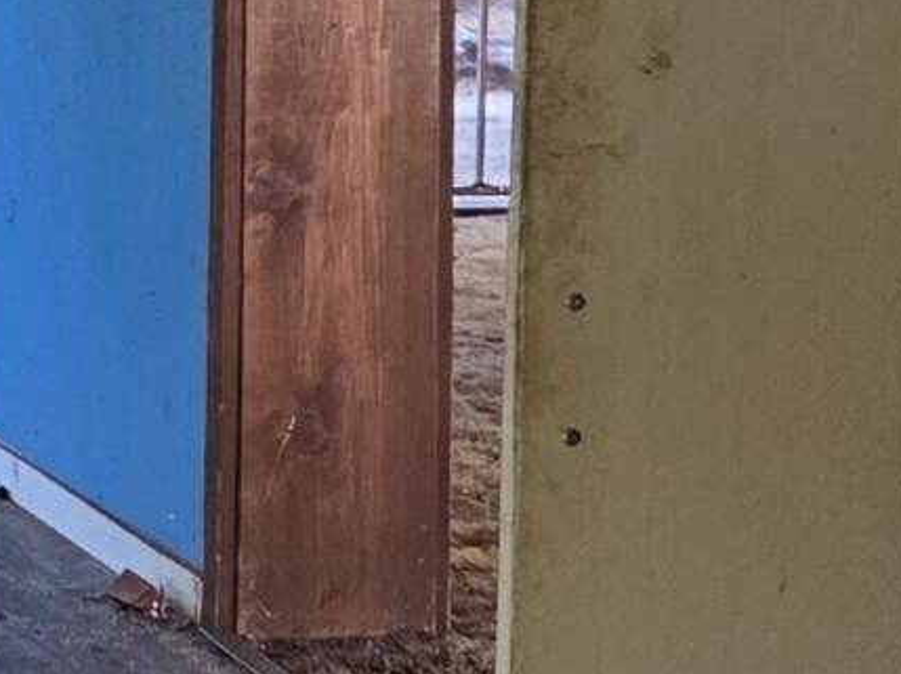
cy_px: -304
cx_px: -1315
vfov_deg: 9.0
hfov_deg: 10.5
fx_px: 4187
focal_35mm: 161
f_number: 1.8
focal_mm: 5.4
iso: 320
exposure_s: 1/120
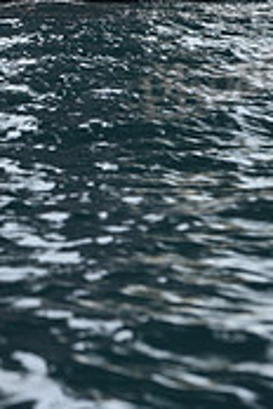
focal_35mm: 300
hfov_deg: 4.6
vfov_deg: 6.7
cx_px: 18
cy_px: -266
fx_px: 3412
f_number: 5.6
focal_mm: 90
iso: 250
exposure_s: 1/800
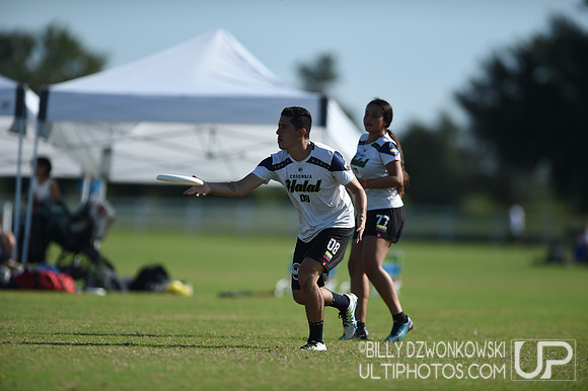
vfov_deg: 3.4
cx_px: 294
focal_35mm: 400
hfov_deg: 5.2
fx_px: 6529
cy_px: 196
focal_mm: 400
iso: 100
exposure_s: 1/2500
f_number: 3.5
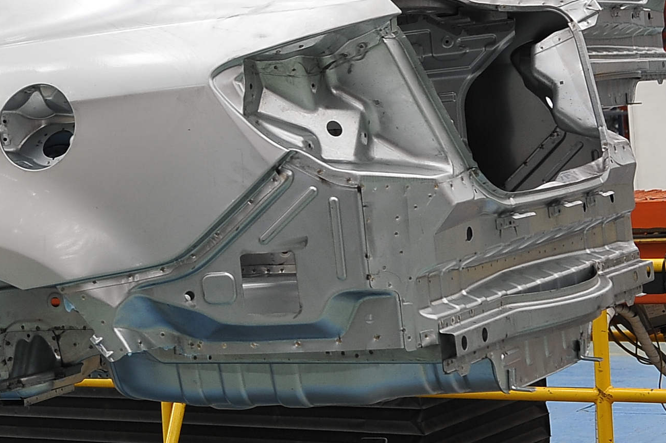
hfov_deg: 17.9
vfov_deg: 13.4
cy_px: 181
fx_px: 1886
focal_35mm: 102
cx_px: -328
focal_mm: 31
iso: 500
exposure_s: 1/40
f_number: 5
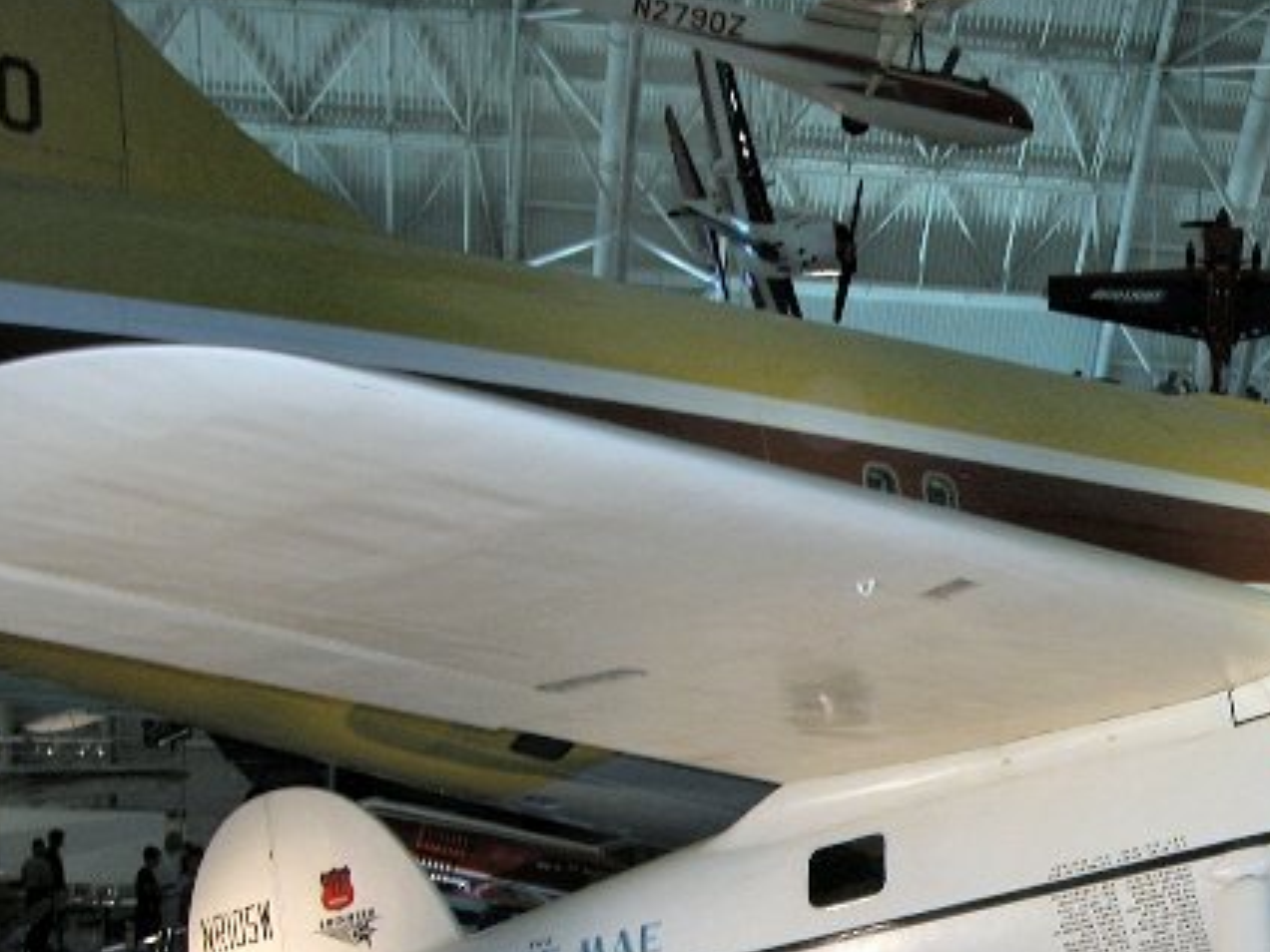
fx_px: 2421
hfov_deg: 28.6
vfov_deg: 21.7
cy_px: 859
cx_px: 1072
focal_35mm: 66
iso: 100
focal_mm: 8.9
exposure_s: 1/30
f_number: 2.8
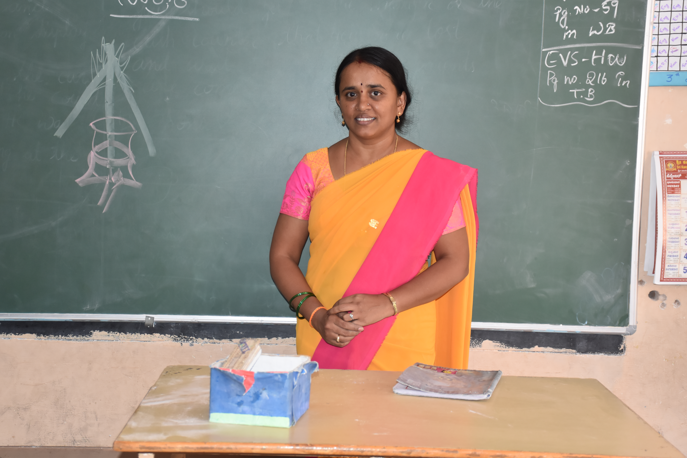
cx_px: 344
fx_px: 1202
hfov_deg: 31.9
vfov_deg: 21.6
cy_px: 229
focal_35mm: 63
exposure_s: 1/90
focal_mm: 42
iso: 800
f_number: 4.8
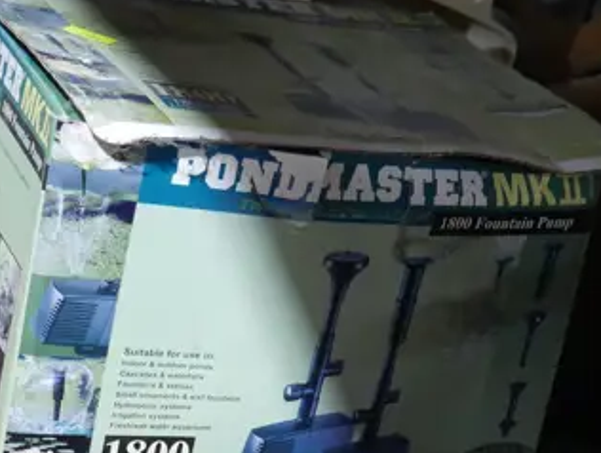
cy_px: 522
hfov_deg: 15.7
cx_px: 618
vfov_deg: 11.9
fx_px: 2139
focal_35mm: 123
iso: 1250
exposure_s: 1/60
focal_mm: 19
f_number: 4.1
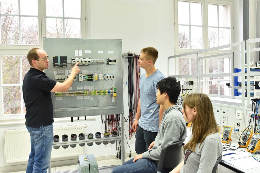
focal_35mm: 35
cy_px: 86
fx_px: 253
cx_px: 130
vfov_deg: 37.9
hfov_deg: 54.4
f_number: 5.6
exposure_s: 1/125
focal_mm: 35
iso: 2200
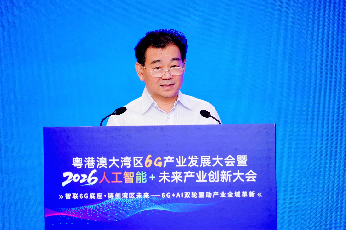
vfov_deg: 9.1
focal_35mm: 150
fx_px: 1441
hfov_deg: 13.7
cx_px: 173
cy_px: 115
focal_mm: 150
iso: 800
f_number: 2.8
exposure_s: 1/250
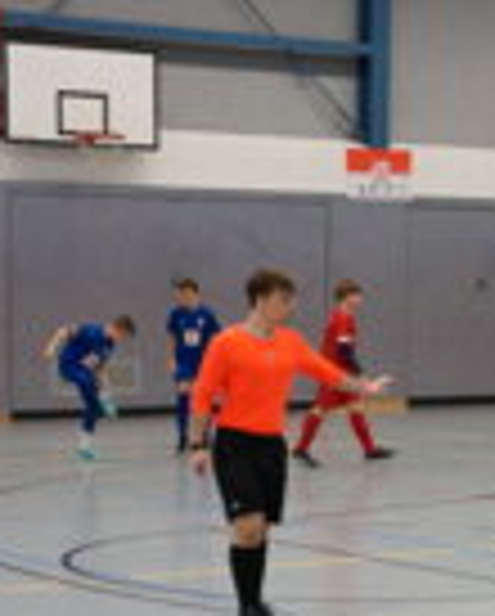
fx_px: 2327
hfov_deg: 11.9
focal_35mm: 127
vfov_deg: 15.0
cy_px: 481
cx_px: 562
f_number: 7.1
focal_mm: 31
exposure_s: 1/60
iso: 1250
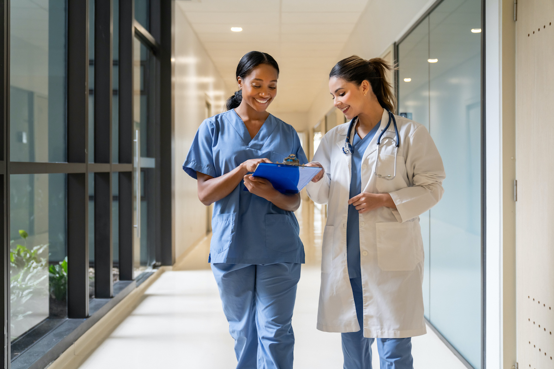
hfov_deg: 49.6
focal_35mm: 39
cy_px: 184
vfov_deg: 34.2
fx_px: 600
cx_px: 277
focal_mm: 39
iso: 800
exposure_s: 1/125
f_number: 2.8
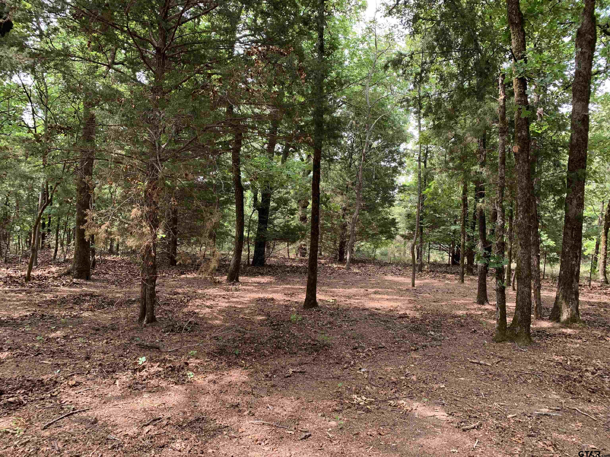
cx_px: 305
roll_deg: -2.1
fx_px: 458
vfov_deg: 53.1
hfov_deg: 67.3
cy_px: 228
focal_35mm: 26
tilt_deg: -1.9
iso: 50
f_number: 1.8
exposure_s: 1/122
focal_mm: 4.25
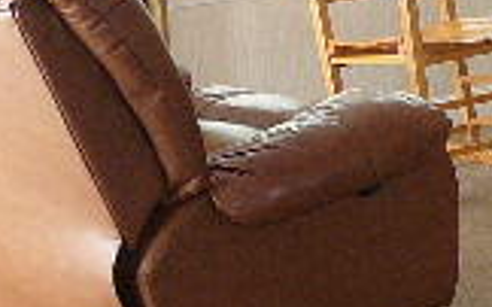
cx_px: 863
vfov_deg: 8.8
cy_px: -43
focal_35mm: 147
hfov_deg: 13.0
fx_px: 1970
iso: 125
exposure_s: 1/30
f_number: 2.8
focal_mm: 5.2
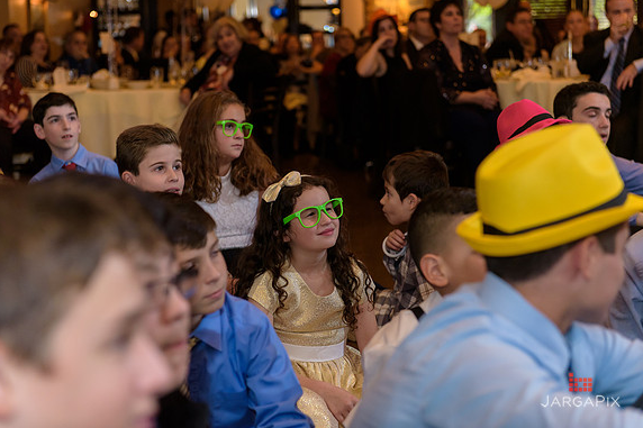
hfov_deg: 28.5
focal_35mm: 71
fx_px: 1268
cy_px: 214
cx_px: 323
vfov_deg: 19.2
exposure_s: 1/125
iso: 1600
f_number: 3.2
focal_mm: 70
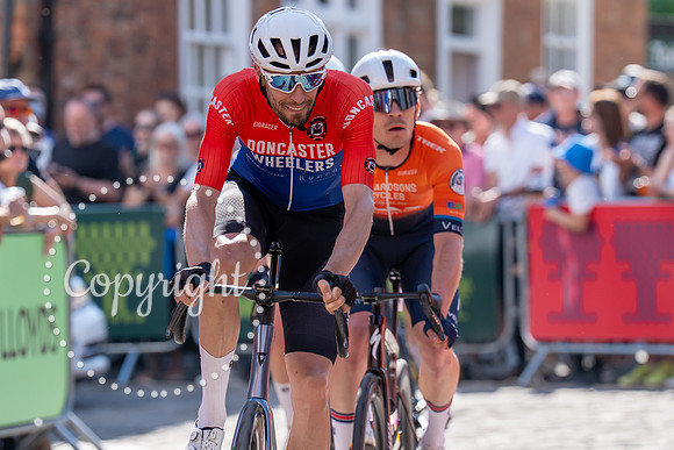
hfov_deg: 6.3
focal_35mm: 327
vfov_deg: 4.2
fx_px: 6132
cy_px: 212
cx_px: 360
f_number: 3.5
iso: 160
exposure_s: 1/1000
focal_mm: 178
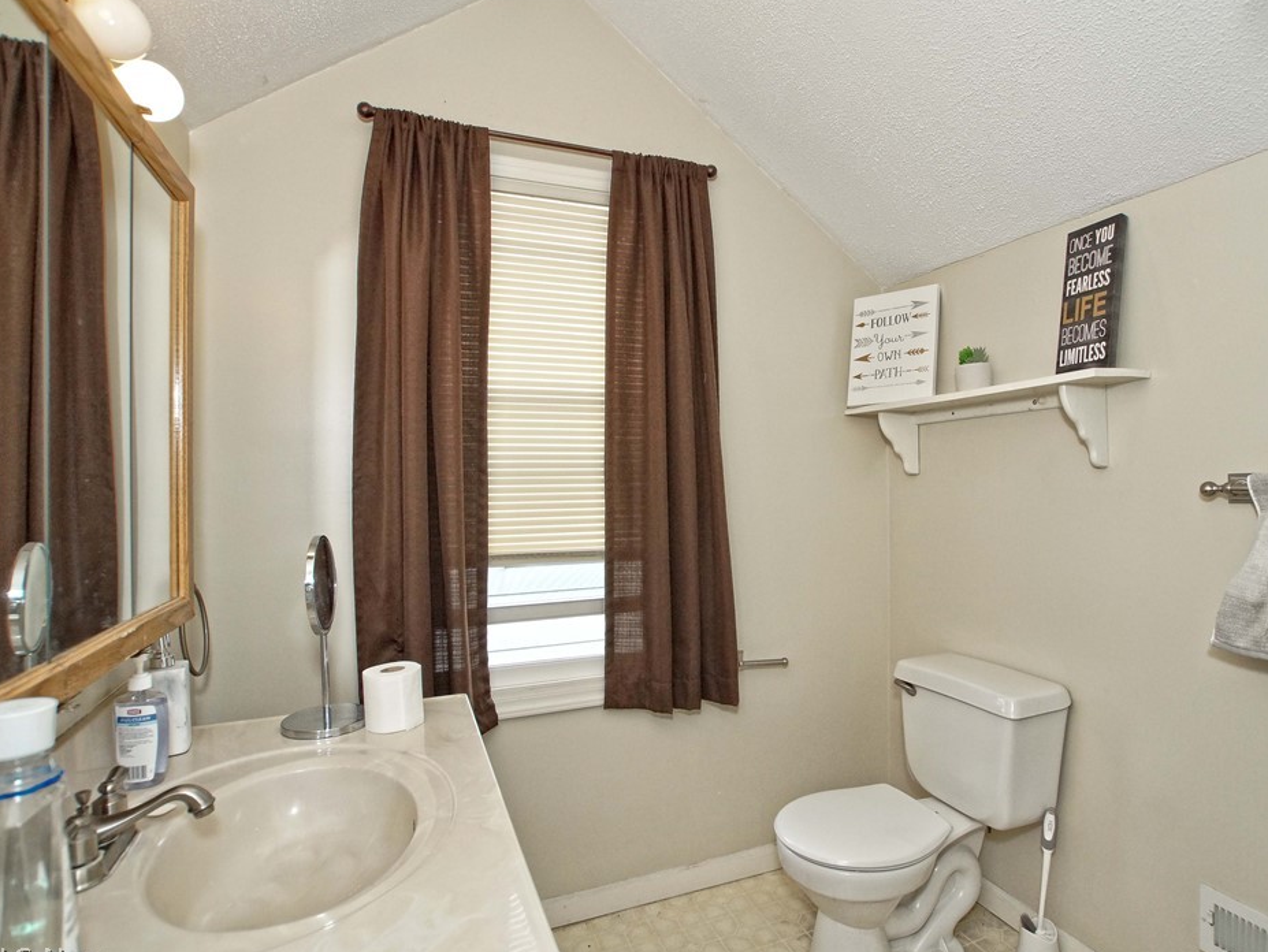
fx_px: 680
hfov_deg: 85.6
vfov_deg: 70.0
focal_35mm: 19
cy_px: 487
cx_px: 710
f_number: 4.5
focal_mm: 11
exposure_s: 1/160
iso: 800
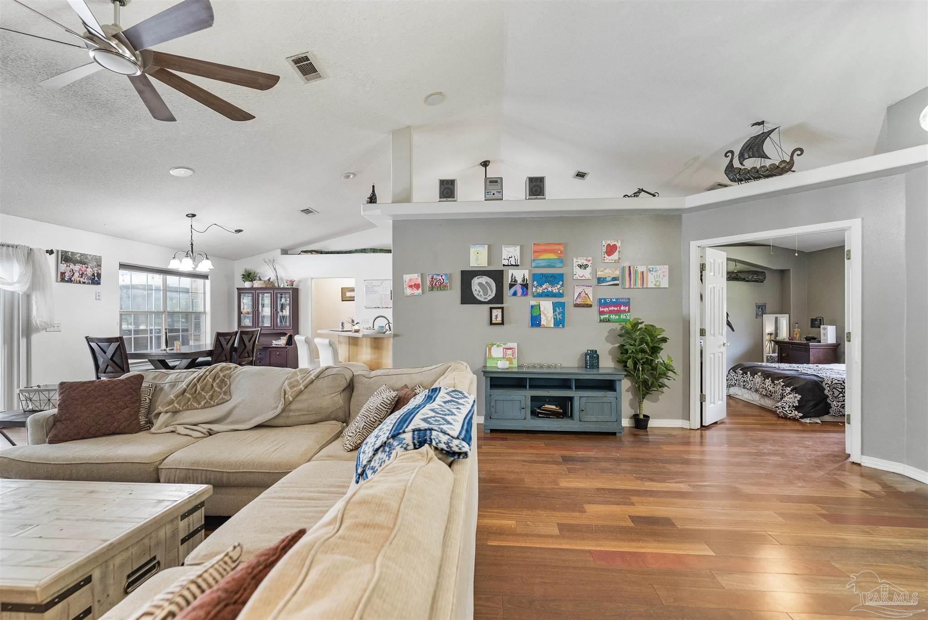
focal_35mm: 14
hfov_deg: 104.2
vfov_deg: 81.3
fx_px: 361
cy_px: 310
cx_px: 464
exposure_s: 1/4
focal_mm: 14
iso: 800
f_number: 3.5
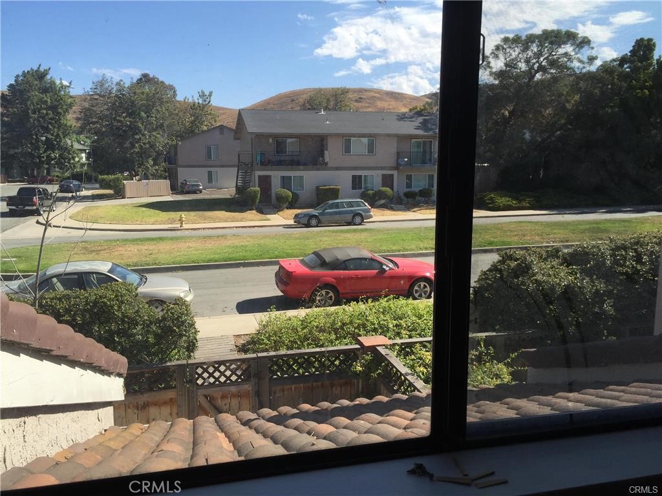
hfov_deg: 61.7
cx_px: 331
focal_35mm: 29
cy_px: 248
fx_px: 555
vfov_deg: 48.2
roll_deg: -1.5
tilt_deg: -8.4
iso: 32
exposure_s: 1/1276
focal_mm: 4.15
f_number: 2.2
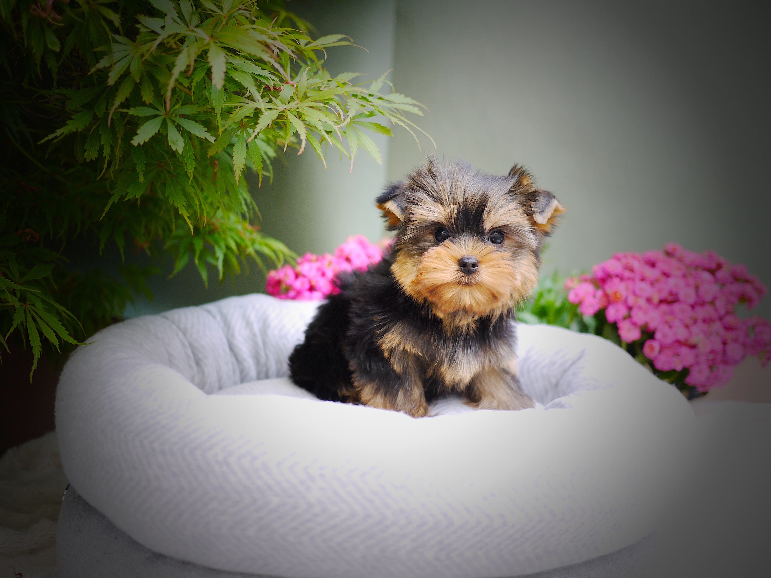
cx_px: 386
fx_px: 891
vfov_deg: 36.0
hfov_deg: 46.8
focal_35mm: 40
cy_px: 289
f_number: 1.7
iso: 160
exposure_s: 1/200
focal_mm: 20
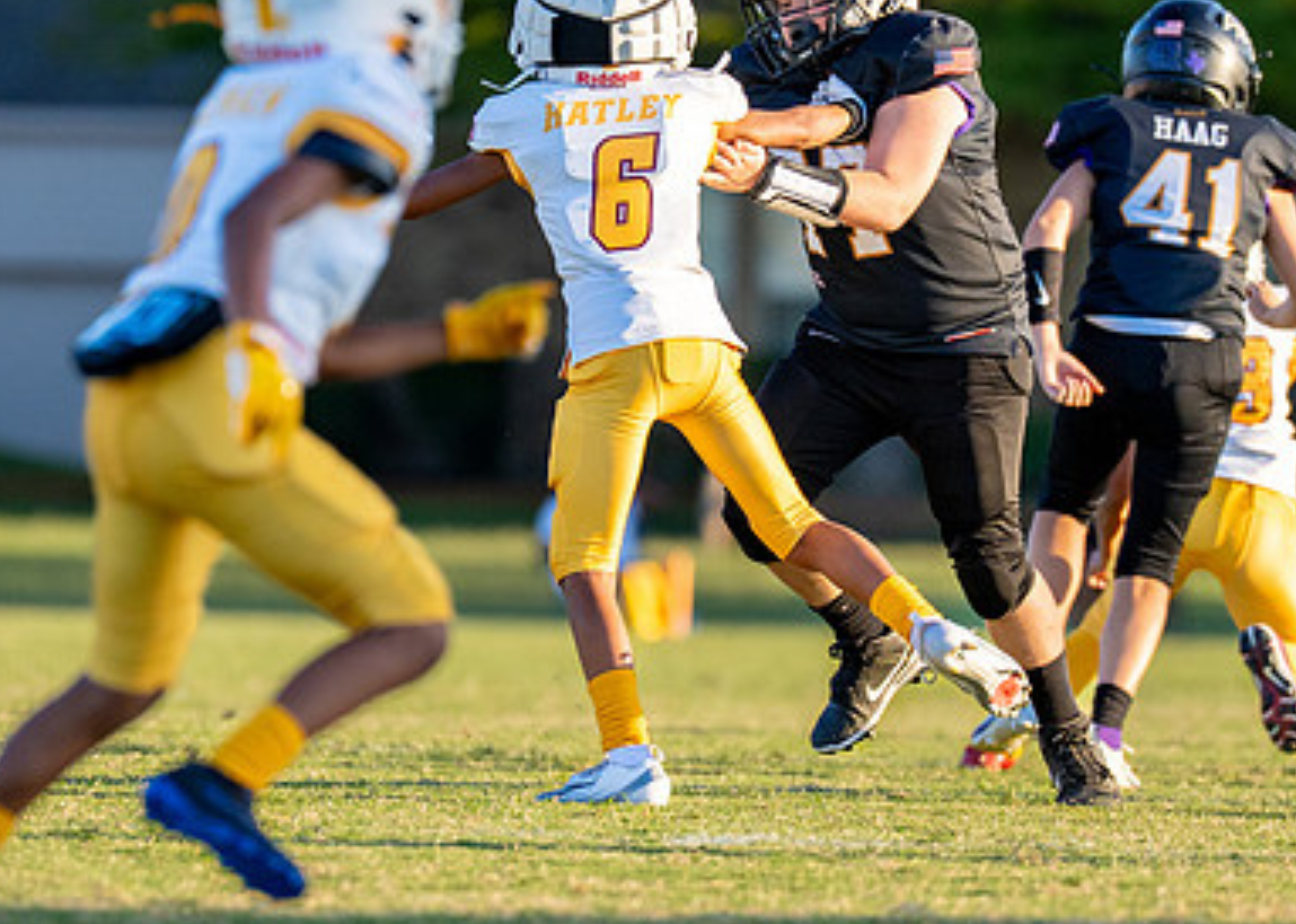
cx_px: 757
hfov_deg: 3.6
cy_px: 413
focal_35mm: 564
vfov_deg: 2.6
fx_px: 20745
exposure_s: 1/2000
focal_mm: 200
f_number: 2.8
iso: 250
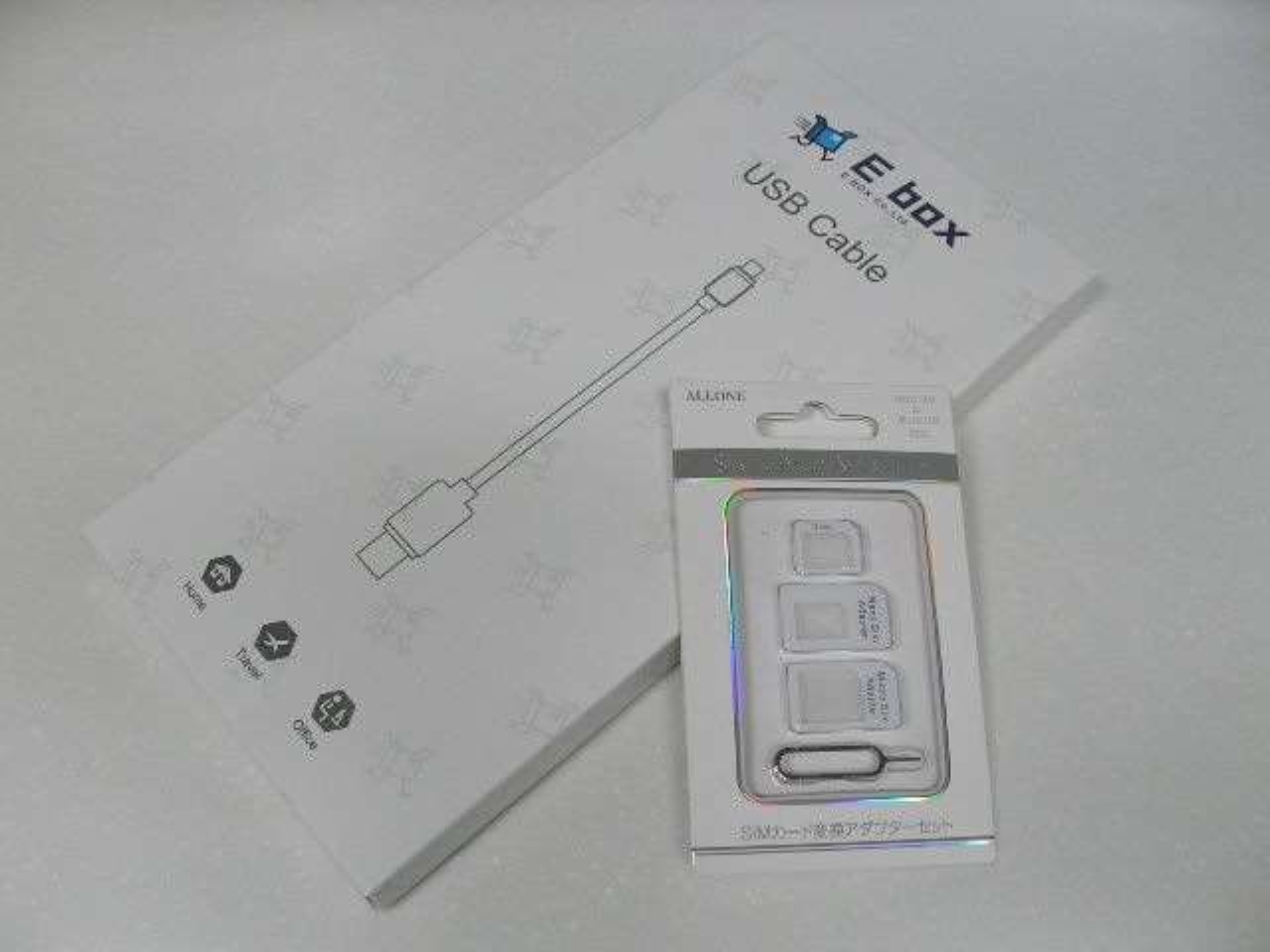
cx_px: 635
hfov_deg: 49.0
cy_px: 476
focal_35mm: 38
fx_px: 1394
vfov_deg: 37.7
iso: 100
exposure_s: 1/24.3
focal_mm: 5.8
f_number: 3.5
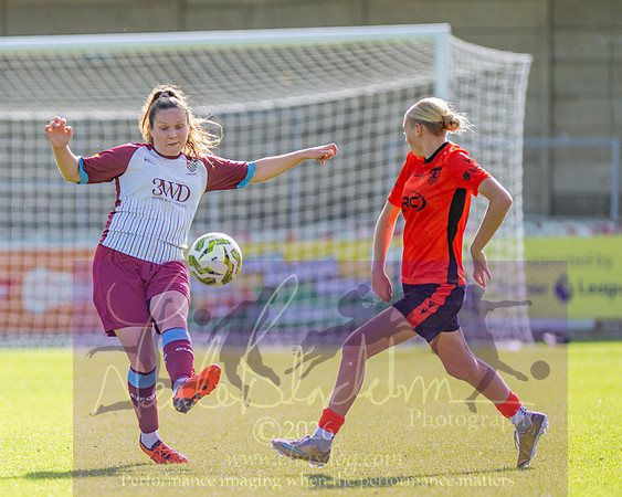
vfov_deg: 2.7
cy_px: 314
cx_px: 7
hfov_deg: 3.4
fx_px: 10429
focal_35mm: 567
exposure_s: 1/3200
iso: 200
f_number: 2.8
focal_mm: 300
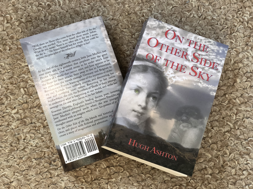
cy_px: 94
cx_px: 126
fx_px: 417
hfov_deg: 33.8
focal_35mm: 57
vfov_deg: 25.7
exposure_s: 1/120
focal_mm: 6.6
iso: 160
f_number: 2.8
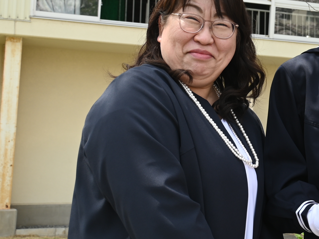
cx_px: 359
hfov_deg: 23.1
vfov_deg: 18.6
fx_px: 728
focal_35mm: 79
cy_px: 75
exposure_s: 1/250
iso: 100
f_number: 5.6
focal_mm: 24
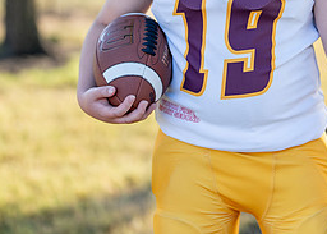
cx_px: 262
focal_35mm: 120
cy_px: -19
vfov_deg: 11.8
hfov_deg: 16.6
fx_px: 1115
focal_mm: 50
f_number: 1.2
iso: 100
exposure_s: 1/1000
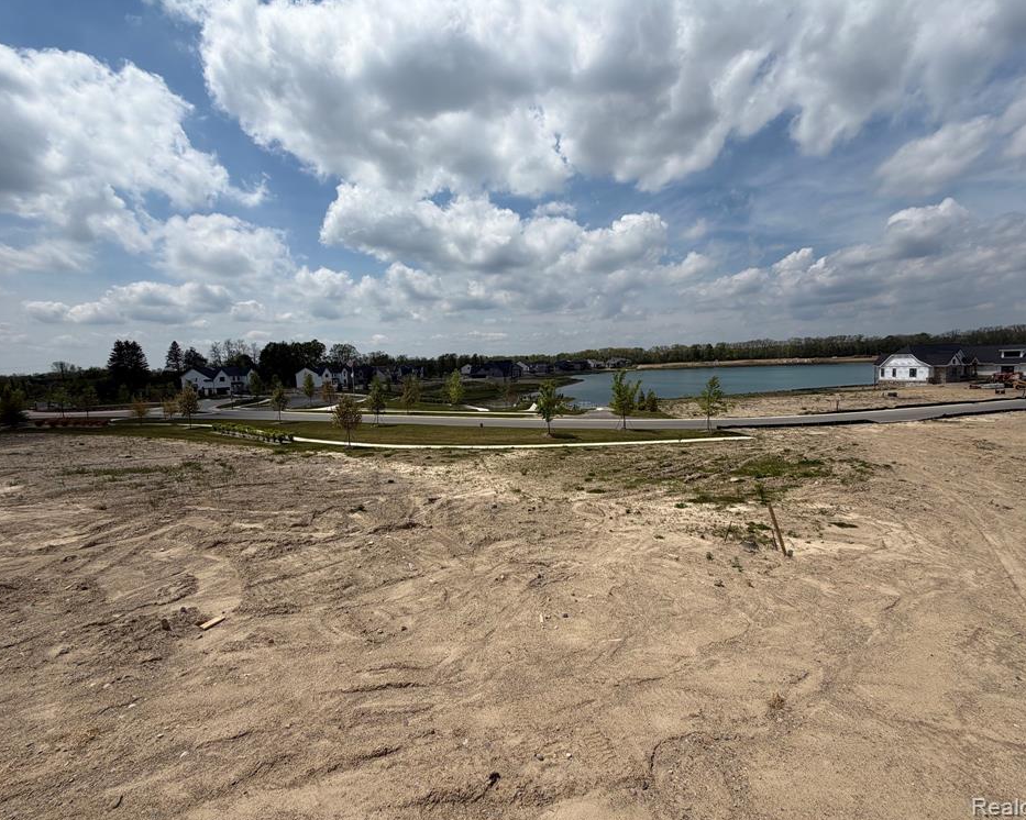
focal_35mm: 15
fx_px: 455
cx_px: 520
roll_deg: +2.1
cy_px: 402
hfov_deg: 96.8
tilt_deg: -5.2
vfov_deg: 84.0
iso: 20
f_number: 2.2
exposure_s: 1/1961
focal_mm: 2.22
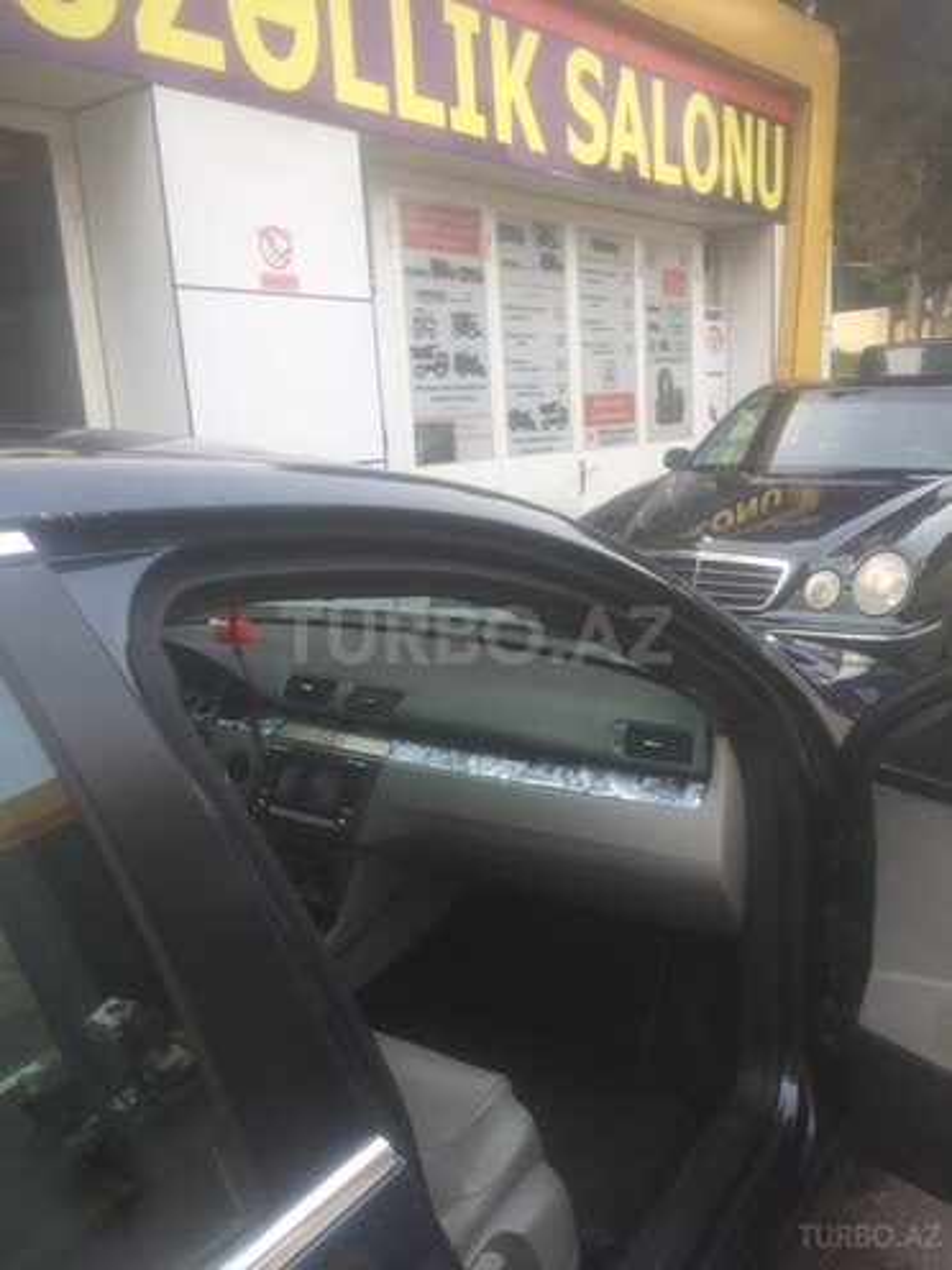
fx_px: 1063
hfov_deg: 48.2
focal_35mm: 29
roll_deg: +3.0
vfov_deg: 61.7
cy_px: 635
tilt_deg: -17.4
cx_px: 476
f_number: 2.2
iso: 32
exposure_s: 1/311
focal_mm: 4.15
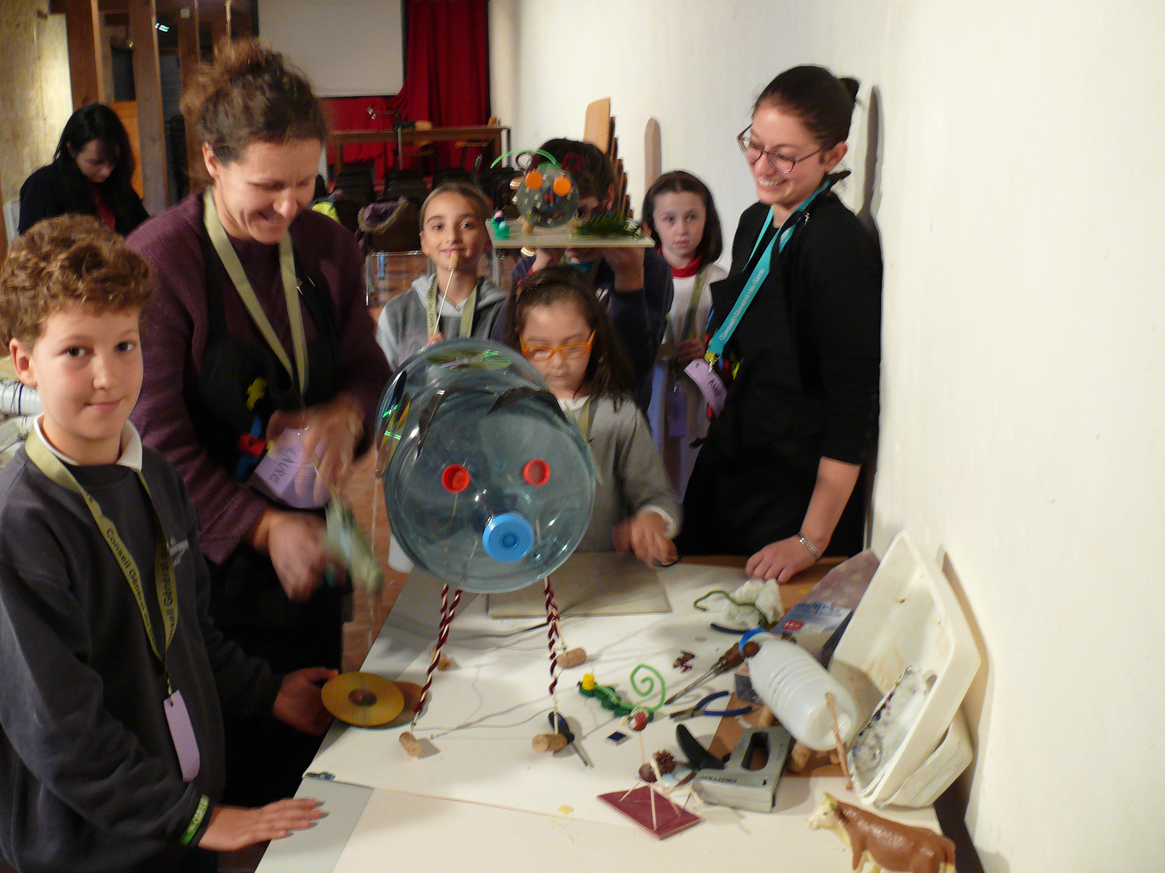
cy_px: 389
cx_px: 538
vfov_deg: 36.8
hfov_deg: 47.8
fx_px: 1312
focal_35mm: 39
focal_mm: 7.4
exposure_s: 1/8
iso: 200
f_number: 2.8
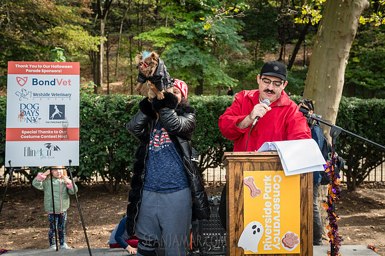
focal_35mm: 44
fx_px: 470
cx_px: 198
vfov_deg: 30.5
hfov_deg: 44.5
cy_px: 128
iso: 1000
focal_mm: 42
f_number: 4
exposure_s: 1/800
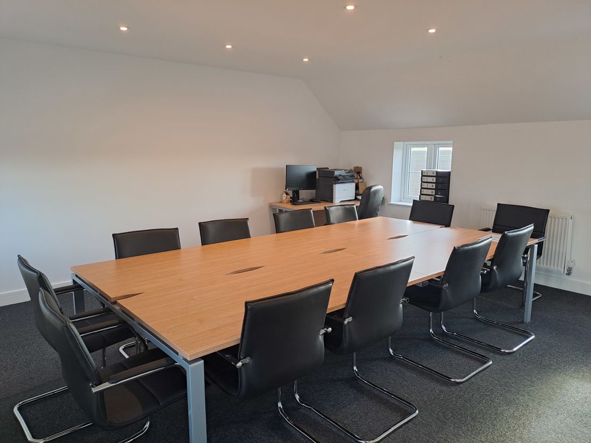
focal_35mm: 25
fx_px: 427
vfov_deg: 54.9
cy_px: 222
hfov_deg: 69.4
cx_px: 296
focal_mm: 4.65
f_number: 1.8
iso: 125
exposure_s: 1/50
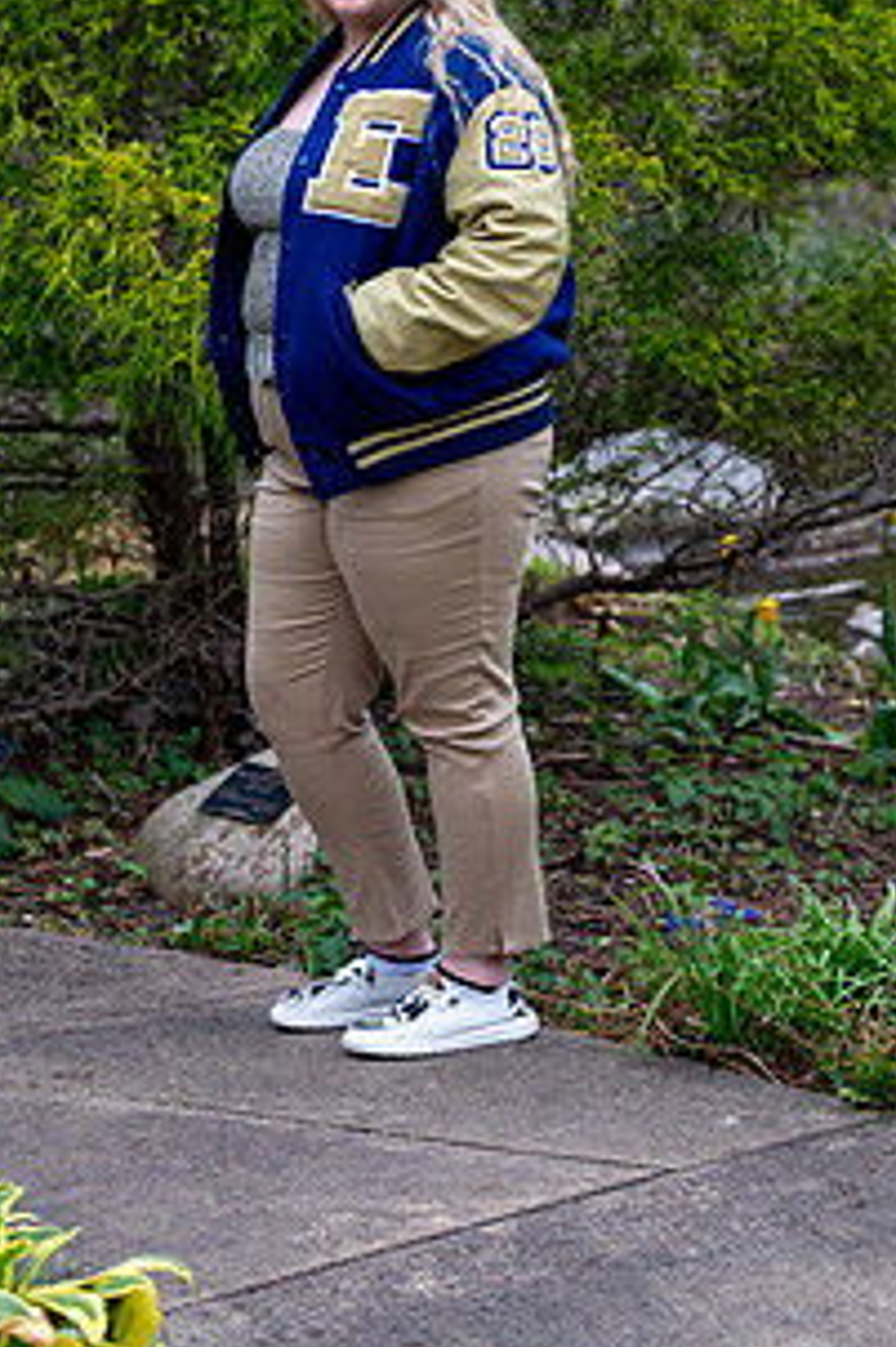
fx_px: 5120
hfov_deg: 10.0
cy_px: 375
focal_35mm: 137
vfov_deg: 14.9
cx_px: 459
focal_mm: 61
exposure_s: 1/500
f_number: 2.8
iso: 250
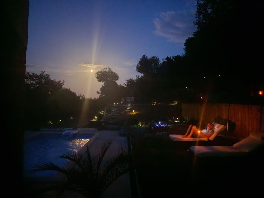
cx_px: 132
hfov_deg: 73.8
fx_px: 176
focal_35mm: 23
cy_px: 99
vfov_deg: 59.0
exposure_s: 1/10
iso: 20000
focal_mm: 6.14
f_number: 1.6
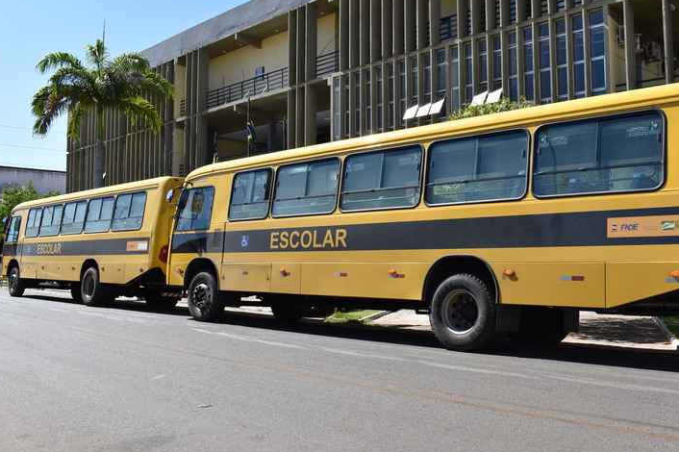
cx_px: 372
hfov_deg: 55.7
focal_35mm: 34
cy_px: 228
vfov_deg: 38.8
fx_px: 641
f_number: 9
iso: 200
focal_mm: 20
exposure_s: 1/320
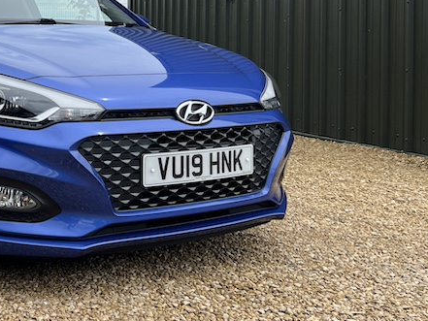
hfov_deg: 31.4
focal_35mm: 59
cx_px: 53
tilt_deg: +0.5
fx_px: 730
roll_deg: +0.3
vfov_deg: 24.4
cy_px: 65
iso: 50
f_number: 1.5
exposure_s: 1/3257
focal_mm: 5.7
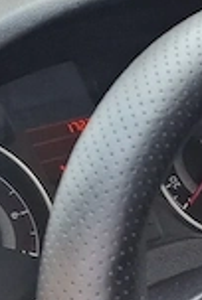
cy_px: 495
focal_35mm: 157
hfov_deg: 7.5
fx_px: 1315
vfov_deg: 12.2
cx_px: 650
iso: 250
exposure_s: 1/120
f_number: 1.8
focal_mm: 6.4
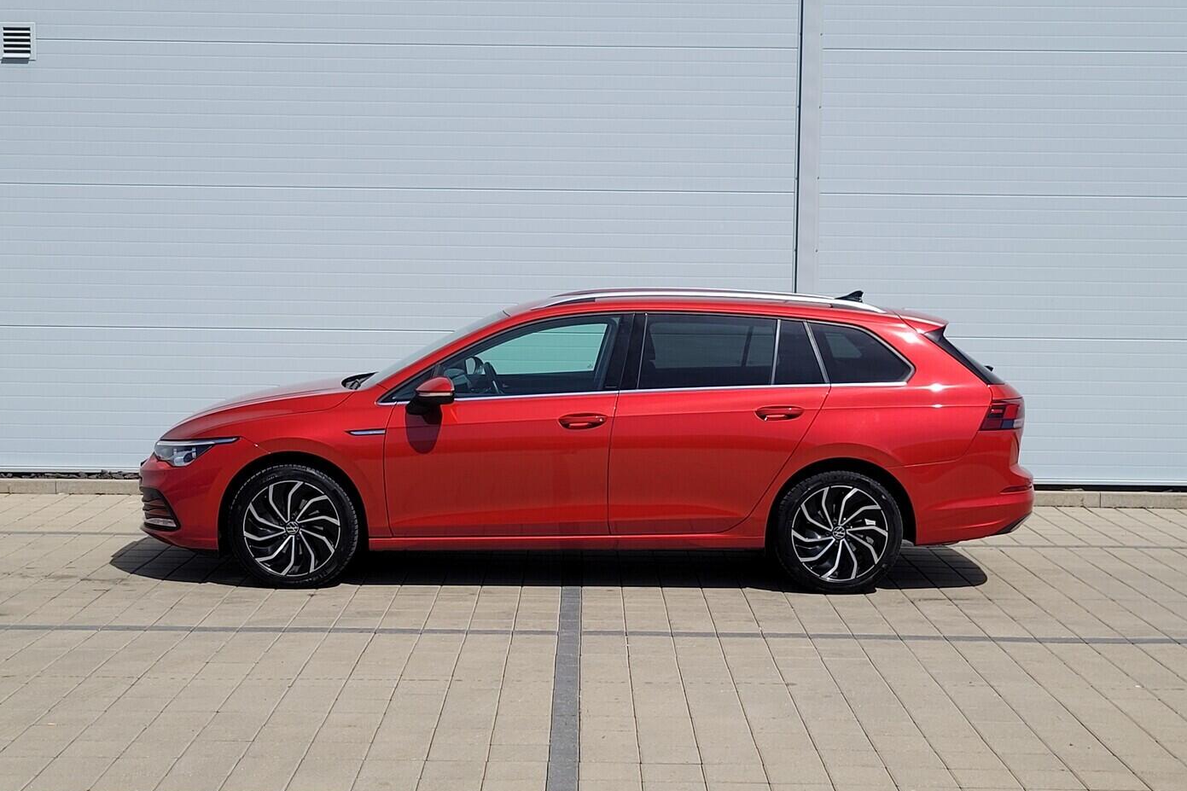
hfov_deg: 65.5
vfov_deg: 46.4
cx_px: 601
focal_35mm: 28
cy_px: 411
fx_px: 923
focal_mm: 5.4
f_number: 1.8
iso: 40
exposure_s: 1/3892
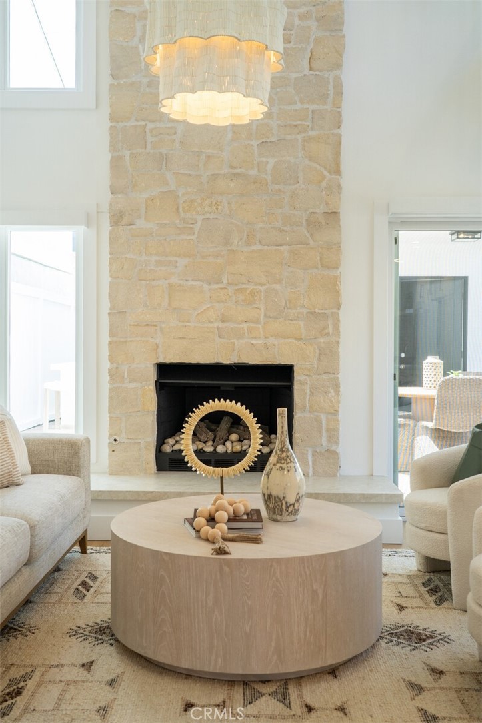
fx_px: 703
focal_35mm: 35
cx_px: 241
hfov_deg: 37.8
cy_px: 362
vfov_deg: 54.4
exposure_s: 1/250
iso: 1000
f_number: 5
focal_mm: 35
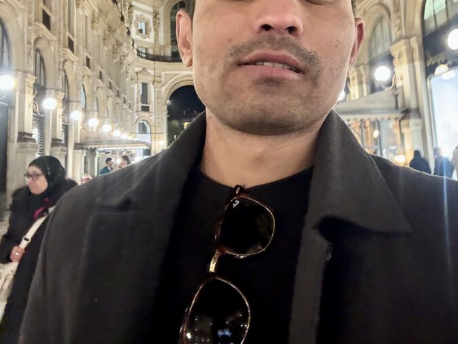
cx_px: 250
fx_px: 463
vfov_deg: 39.6
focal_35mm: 35
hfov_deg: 52.5
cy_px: 84
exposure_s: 1/20
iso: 640
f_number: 1.9
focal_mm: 2.69
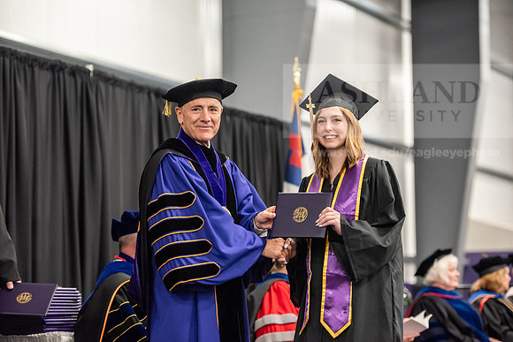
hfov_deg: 18.6
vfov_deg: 12.5
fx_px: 1568
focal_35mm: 110
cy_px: 171
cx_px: 256
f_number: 3.2
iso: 3200
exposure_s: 1/200
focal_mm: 110
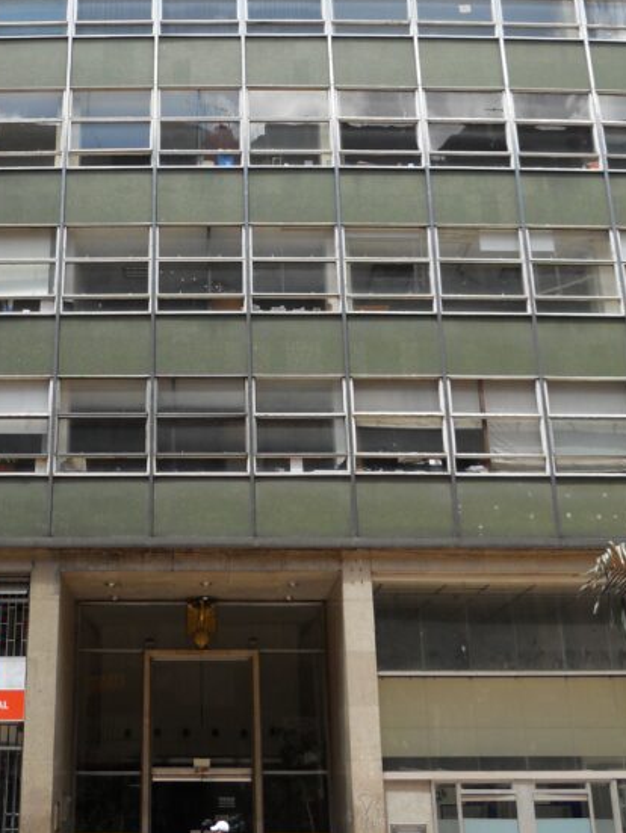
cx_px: 200
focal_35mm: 52
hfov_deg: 27.9
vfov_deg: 36.3
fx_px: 1252
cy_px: 257
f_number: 2.7
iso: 80
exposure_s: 1/400
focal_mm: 5
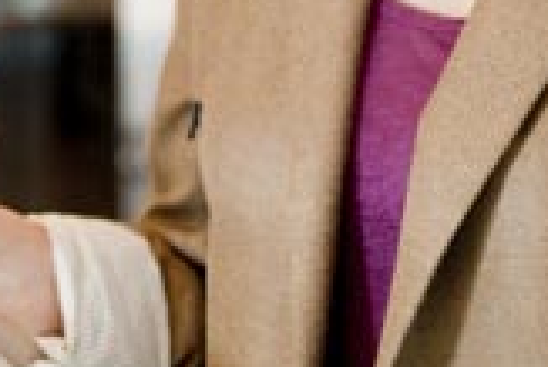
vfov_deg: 7.6
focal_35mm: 178
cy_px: -182
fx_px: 2712
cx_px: -40
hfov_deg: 11.4
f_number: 2.8
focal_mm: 50
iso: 1600
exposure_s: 1/100
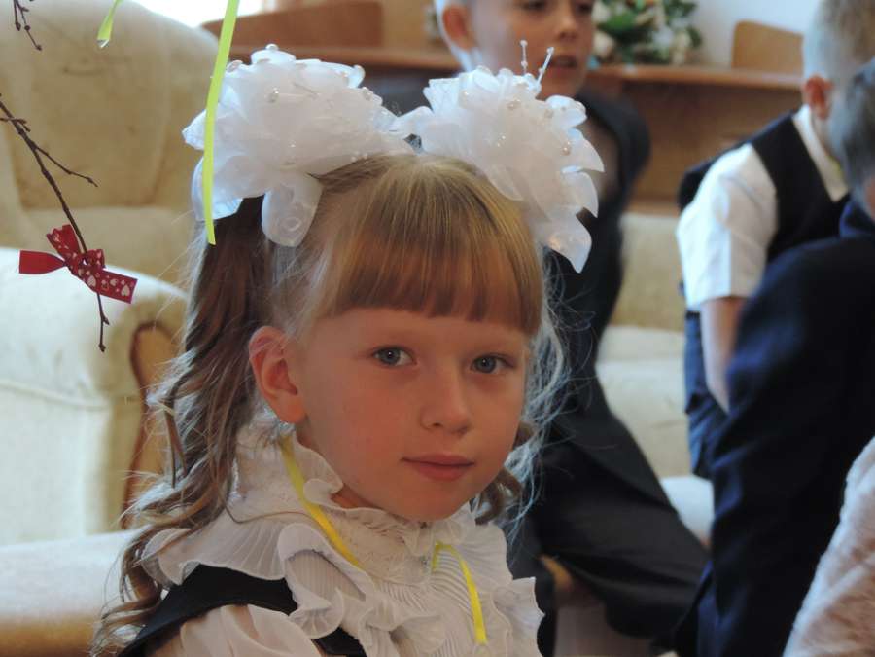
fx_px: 4676
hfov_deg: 10.7
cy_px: 328
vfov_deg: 8.0
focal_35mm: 185
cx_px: 438
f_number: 4.6
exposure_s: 1/13
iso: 800
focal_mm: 33
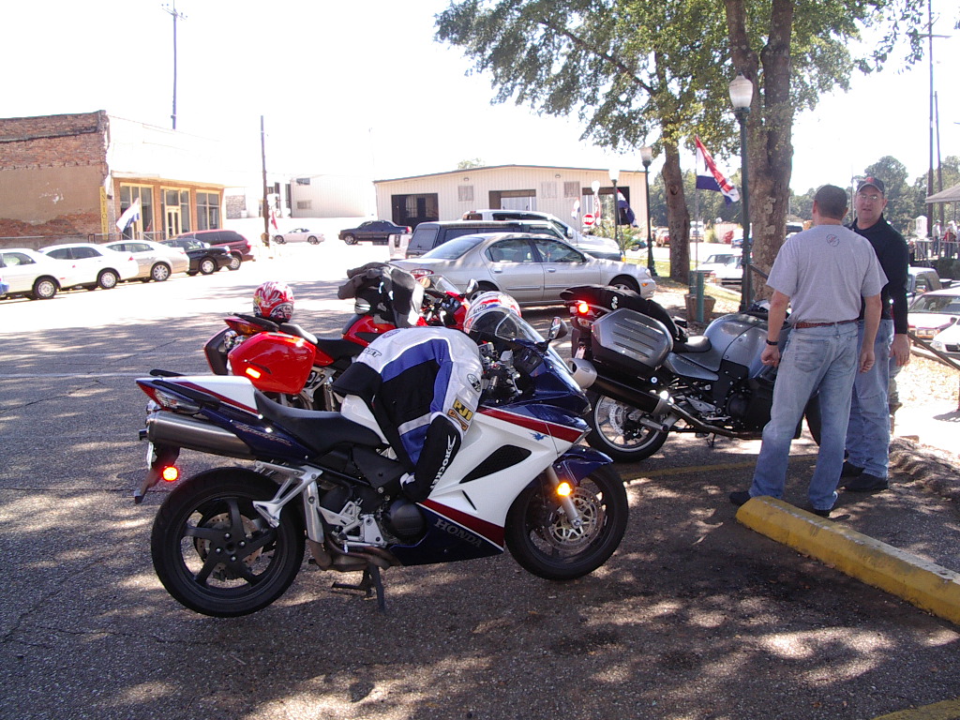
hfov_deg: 49.0
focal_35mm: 38
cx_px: 480
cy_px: 360
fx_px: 1054
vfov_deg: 37.7
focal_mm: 5.8
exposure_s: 1/80
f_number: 4.8
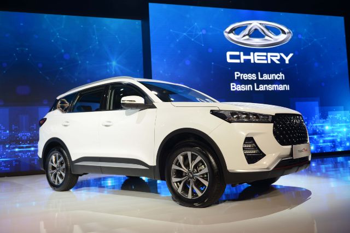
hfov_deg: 55.8
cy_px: 116
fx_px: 331
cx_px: 175
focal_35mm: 34
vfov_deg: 38.9
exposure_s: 1/160
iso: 200
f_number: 2.8
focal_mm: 34
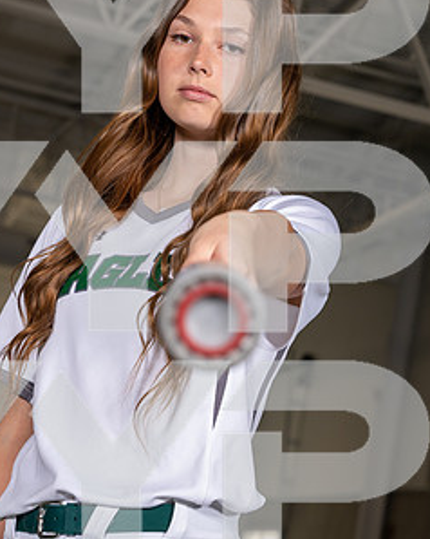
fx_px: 2038
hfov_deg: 12.0
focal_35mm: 128
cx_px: 193
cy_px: 238
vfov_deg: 15.0
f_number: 5.6
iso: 200
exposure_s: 1/200
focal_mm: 70
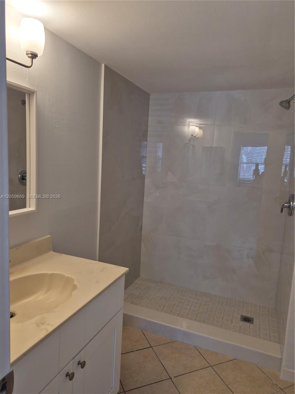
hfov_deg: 58.9
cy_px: 197
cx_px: 148
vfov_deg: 73.9
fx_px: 261
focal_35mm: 23
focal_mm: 5.4
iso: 160
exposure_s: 1/120
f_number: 1.8
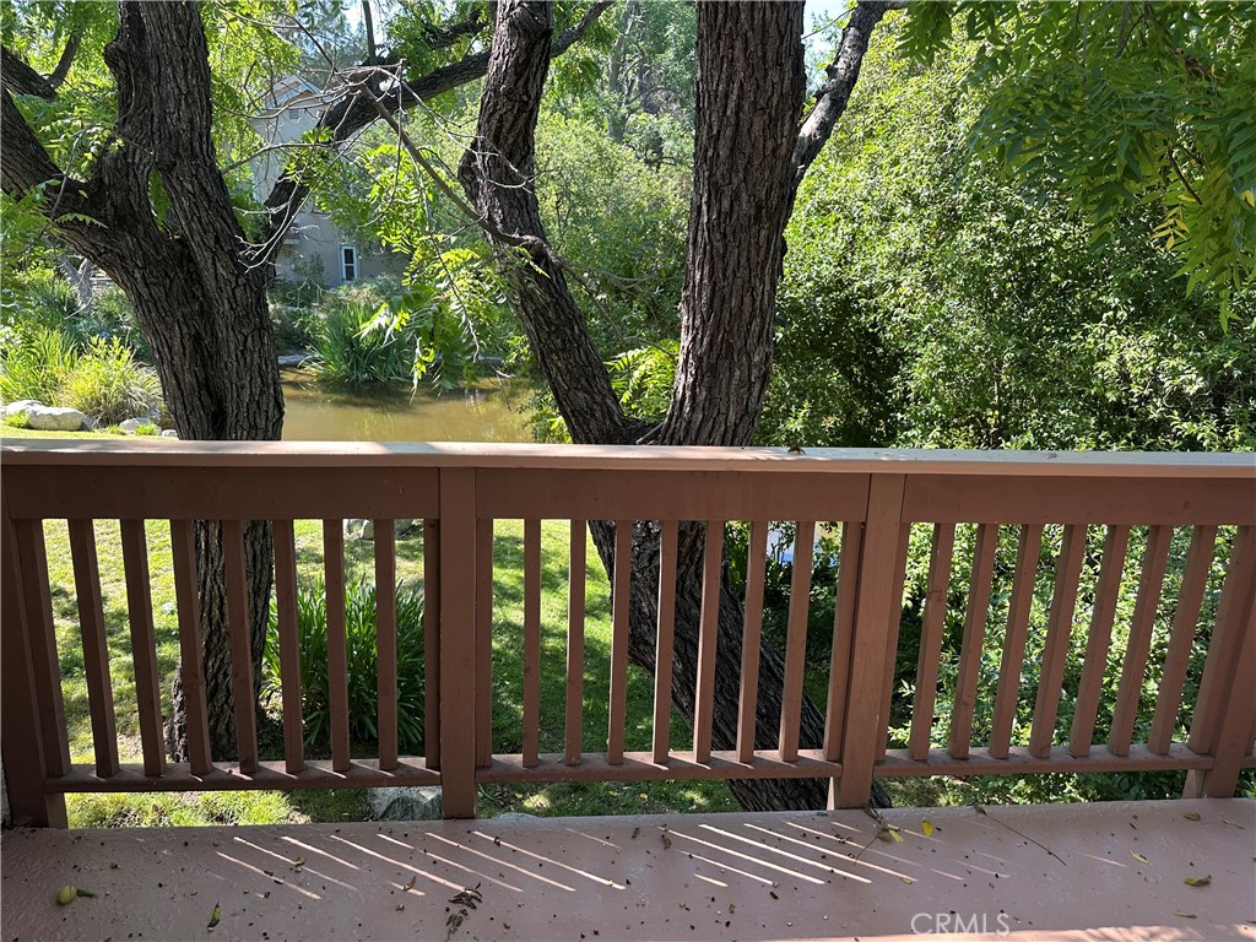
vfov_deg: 56.8
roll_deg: -1.5
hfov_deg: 71.6
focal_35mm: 24
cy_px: 471
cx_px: 628
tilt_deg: -15.3
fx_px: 871
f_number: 1.78
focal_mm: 6.86
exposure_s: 1/352
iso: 80
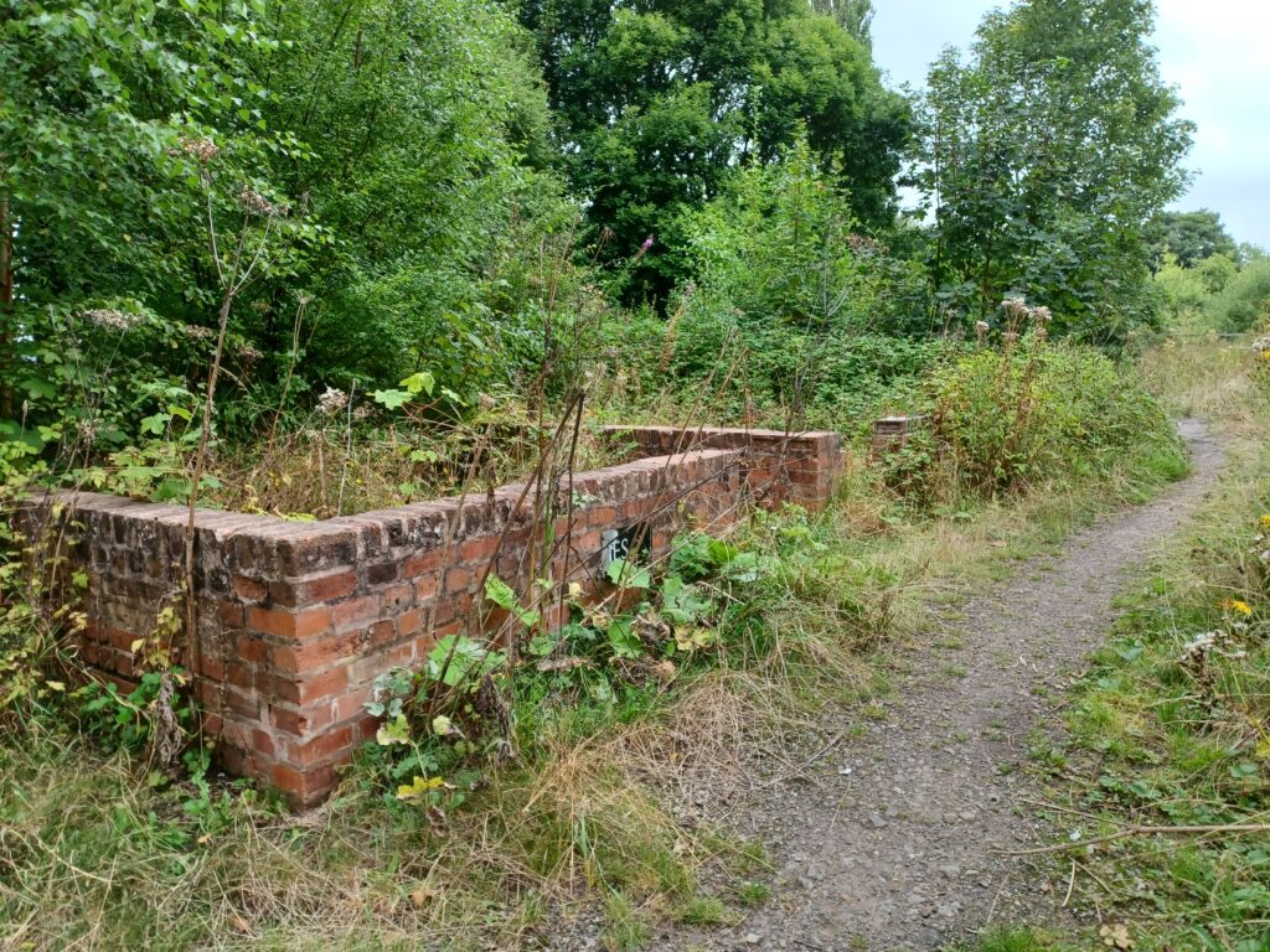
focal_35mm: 25
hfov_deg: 69.4
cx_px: 635
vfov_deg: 54.9
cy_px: 476
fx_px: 917
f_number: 1.8
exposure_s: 1/50
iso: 40
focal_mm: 4.6
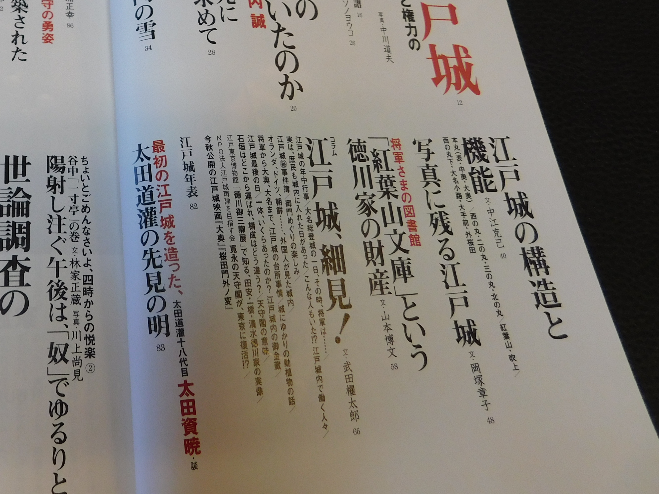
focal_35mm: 40
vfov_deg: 34.4
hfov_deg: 43.8
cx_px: 100
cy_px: 72
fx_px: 761
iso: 125
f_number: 3
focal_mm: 4
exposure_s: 1/60
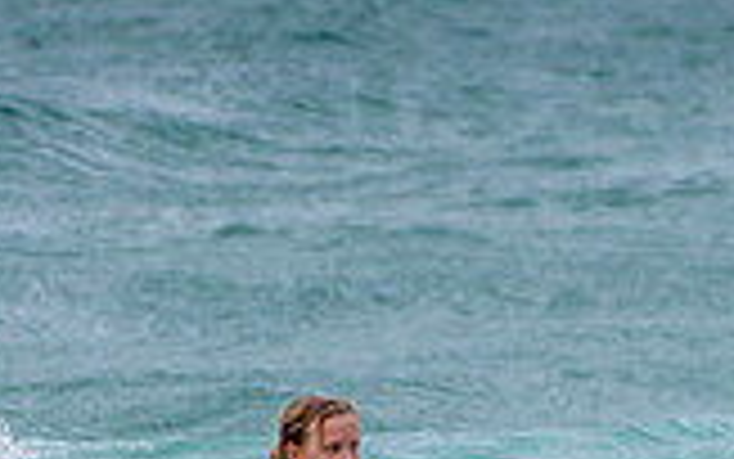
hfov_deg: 0.9
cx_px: 491
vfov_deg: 0.6
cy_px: 620
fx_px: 44444
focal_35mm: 2221
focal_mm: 500
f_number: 5.6
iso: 720
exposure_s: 1/2000
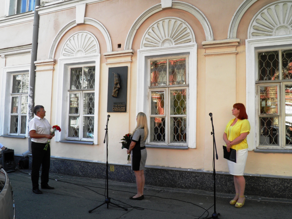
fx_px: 253
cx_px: 146
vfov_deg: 46.8
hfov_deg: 60.0
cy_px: 110
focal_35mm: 30
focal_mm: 5.5
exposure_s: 1/60
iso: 50
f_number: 5.3
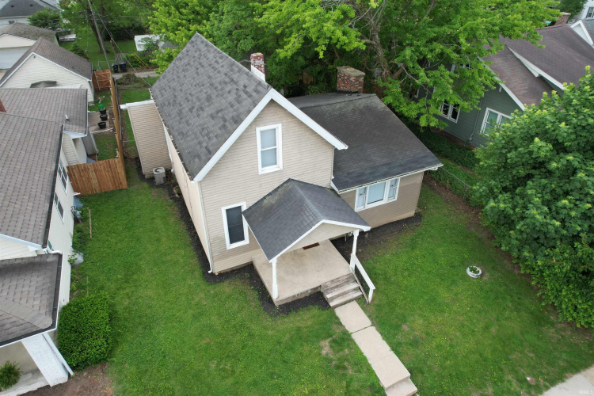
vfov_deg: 57.2
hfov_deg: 78.6
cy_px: 198
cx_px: 297
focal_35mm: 22
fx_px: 363
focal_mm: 8.38
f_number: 2.8
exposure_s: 1/320
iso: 110
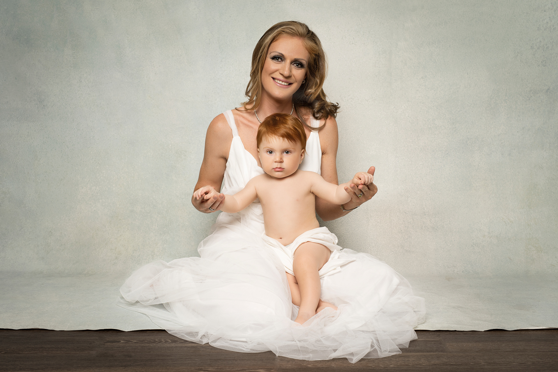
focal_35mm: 50
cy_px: 186
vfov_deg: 27.0
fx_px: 775
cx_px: 279
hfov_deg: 39.6
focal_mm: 50
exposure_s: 1/200
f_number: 7.1
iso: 160
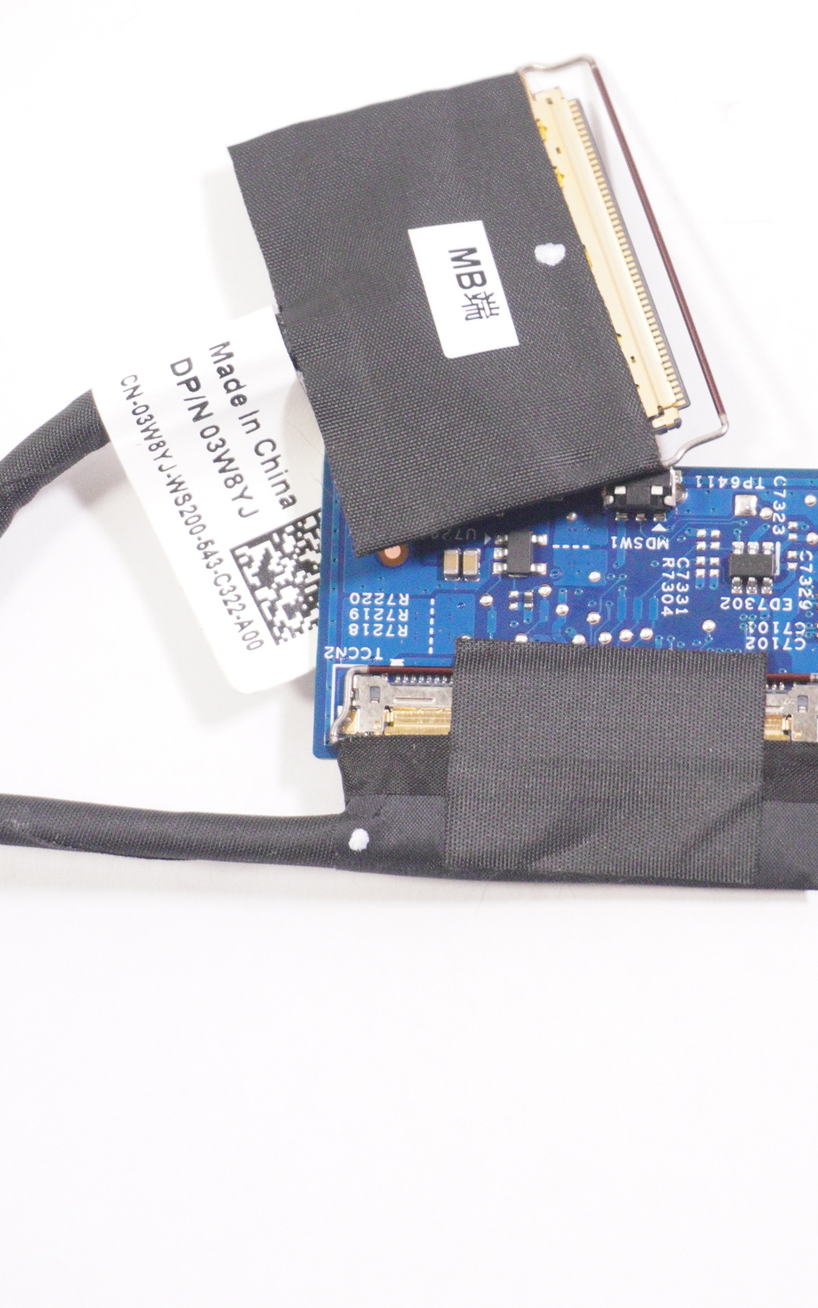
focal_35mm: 95
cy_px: 654
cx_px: 663
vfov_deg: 21.9
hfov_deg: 13.7
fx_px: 3379
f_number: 5.6
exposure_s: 1/250
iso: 3200
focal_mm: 41
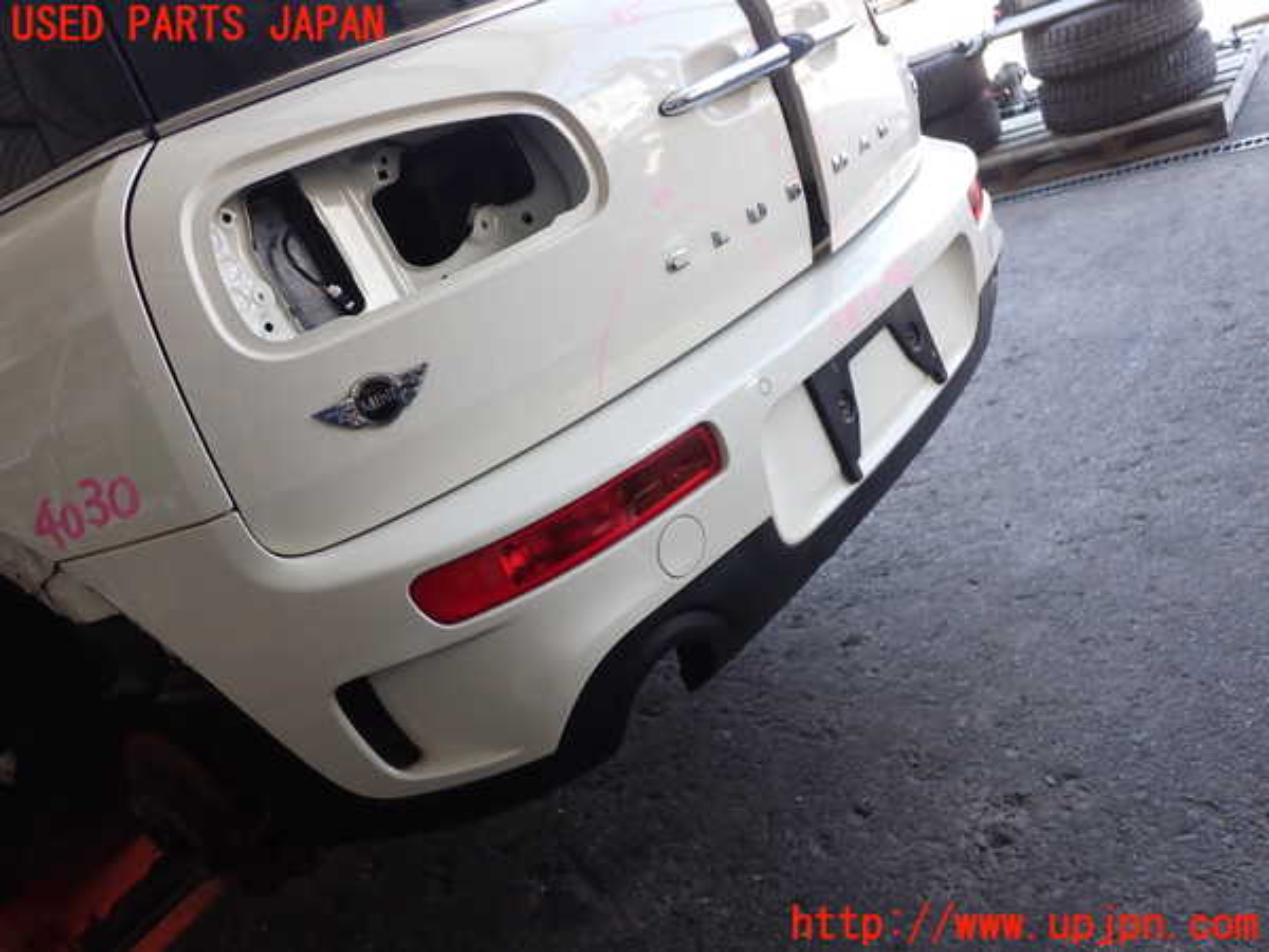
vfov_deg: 46.8
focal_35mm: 30
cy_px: 476
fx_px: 1100
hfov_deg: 60.0
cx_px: 634
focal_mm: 5.4
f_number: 2.3
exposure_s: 1/100
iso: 100
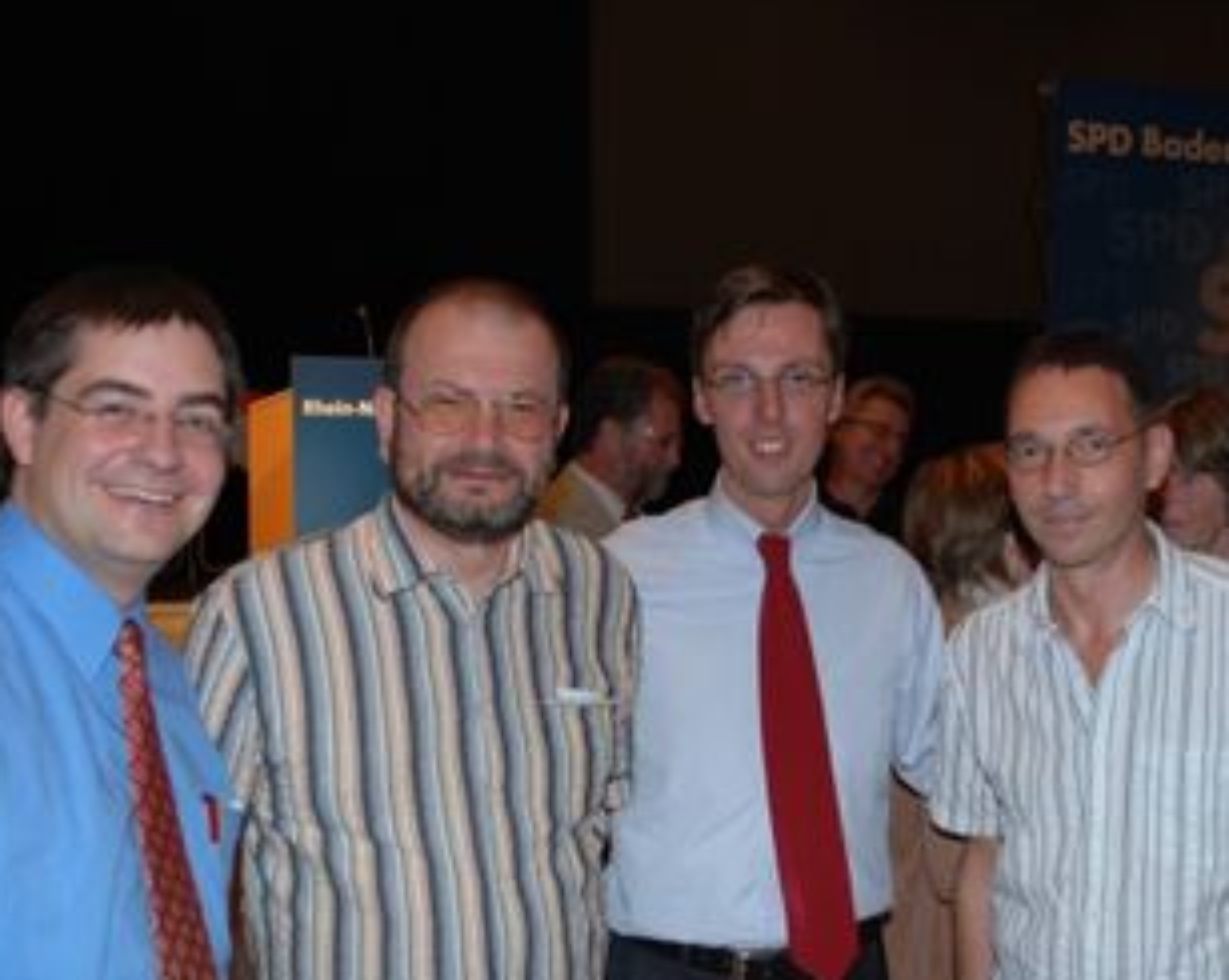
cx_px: 715
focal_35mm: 44
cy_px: 518
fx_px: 1599
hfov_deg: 41.9
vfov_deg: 34.1
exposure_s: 1/60
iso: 200
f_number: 4.2
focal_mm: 24
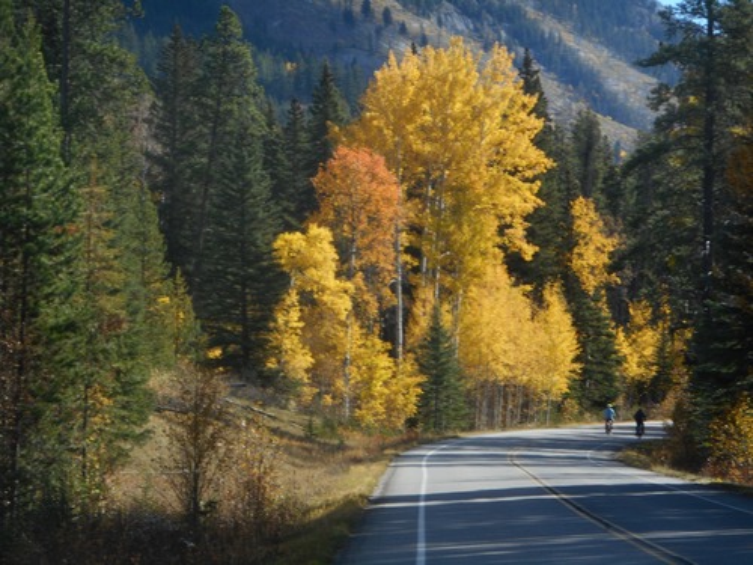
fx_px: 2915
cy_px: 282
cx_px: 376
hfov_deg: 14.7
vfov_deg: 11.1
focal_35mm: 134
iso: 80
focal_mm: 23.9
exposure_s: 1/160
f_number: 6.1
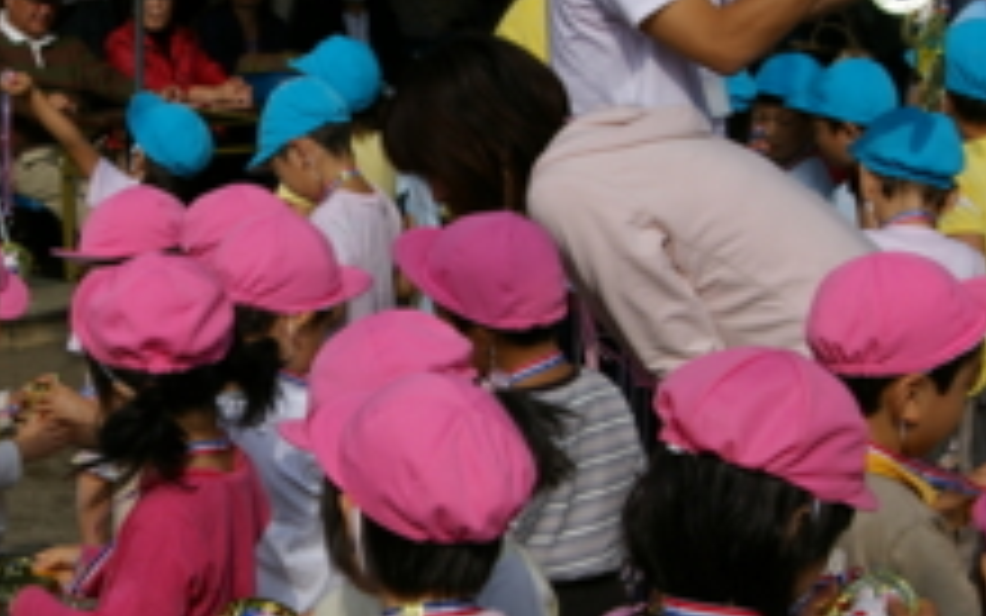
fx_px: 2632
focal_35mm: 98
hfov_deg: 21.0
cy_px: 389
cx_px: 198
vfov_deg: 13.4
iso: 200
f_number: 9.5
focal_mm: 35
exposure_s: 1/350
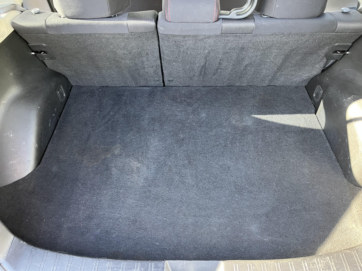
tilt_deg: -44.8
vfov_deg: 53.1
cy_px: 136
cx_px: 181
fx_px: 272
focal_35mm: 26
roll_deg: +0.1
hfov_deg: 67.3
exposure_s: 1/82
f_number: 1.6
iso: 125
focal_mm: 5.1
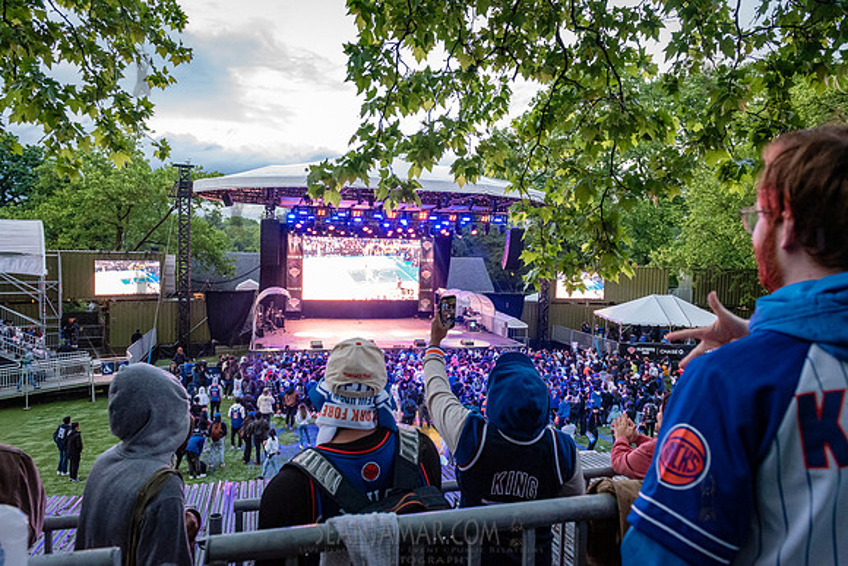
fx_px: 566
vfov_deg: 53.1
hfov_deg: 73.7
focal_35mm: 24
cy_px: 283
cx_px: 424
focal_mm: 24
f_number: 4
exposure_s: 1/320
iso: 6400
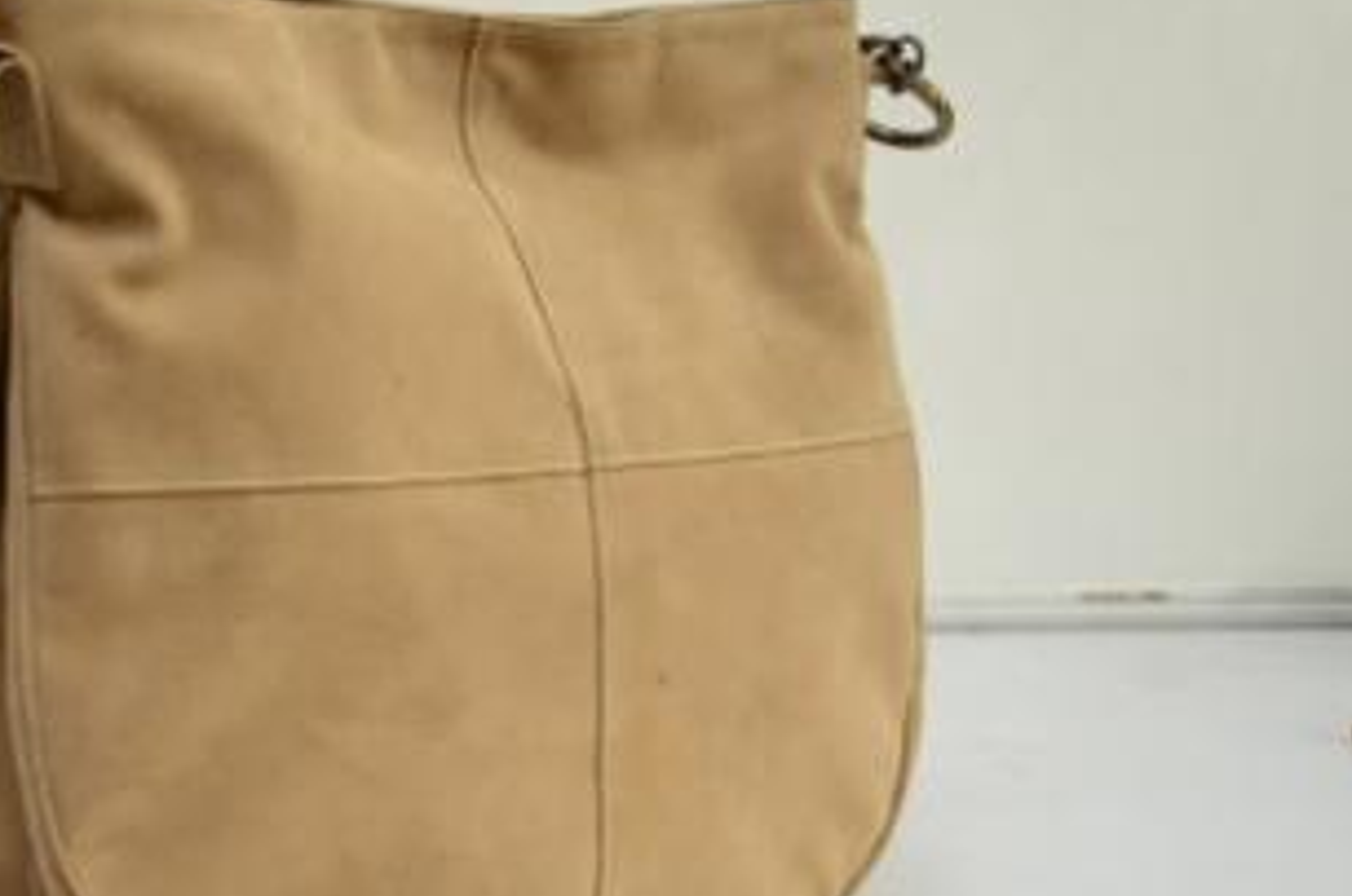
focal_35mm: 99
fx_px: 3702
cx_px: 376
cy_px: 527
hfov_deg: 20.6
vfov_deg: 13.8
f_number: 4.8
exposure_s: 1/80
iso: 1000
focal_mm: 45
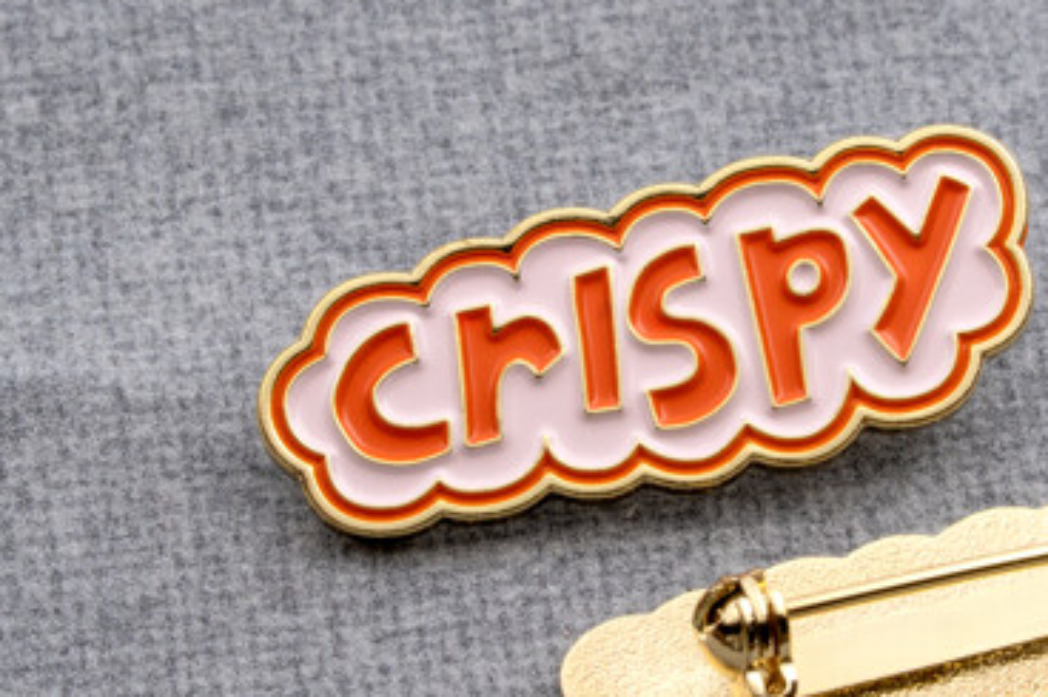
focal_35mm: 220
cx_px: 786
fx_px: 6401
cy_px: 447
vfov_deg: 6.2
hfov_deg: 9.3
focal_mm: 90
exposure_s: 1/8
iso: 250
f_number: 22
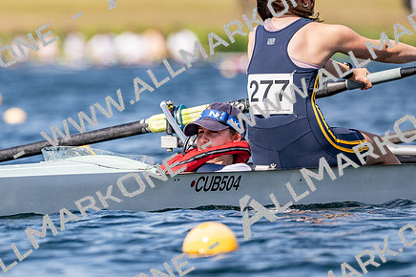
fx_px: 9226
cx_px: 157
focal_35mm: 799
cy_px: 150
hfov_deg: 2.6
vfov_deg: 1.7
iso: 180
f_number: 4.5
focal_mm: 400
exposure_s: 1/2500
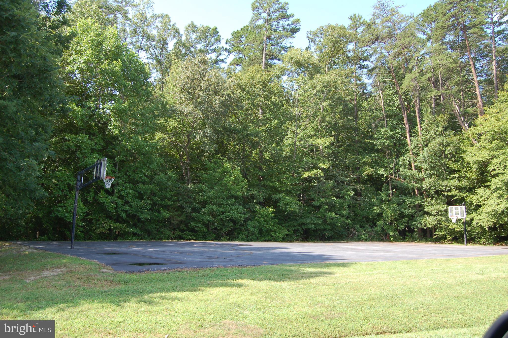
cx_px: 254
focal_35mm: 34
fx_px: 486
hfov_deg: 55.2
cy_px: 169
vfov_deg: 38.3
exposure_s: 1/160
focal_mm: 23
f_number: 6.3
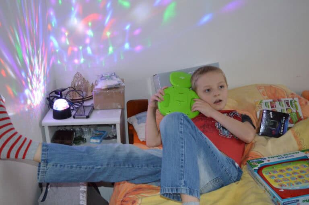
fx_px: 373
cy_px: 102
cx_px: 154
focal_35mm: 44
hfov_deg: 45.0
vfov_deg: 30.8
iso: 900
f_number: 4.2
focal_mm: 29
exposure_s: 1/60
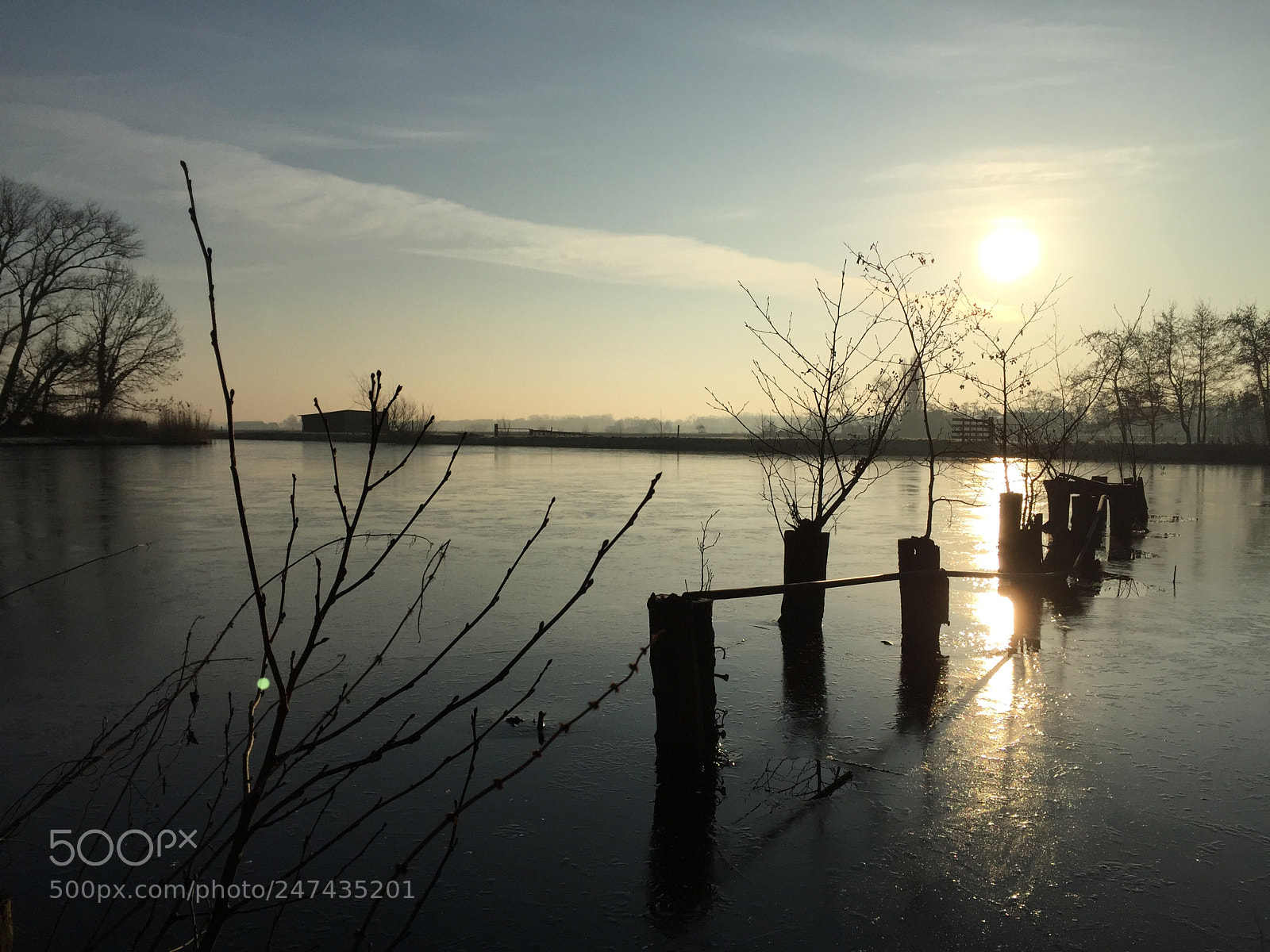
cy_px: 476
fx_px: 1064
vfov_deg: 48.2
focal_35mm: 29
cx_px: 635
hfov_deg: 61.7
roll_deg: +0.4
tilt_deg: -2.3
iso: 32
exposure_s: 1/9901
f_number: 2.2
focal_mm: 4.15
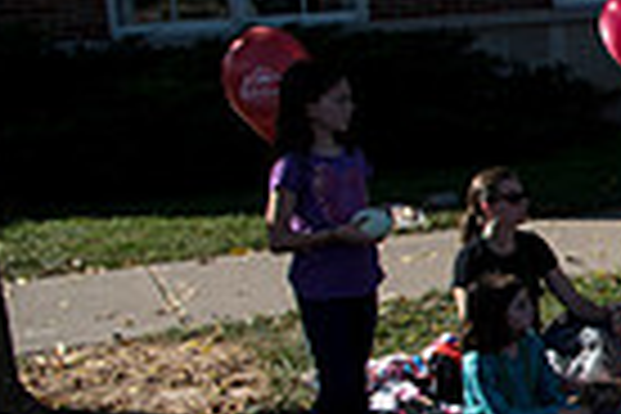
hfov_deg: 16.2
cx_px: 1202
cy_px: 245
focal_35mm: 101
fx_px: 1742
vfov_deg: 13.5
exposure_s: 1/1600
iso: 250
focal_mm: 24
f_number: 4.5
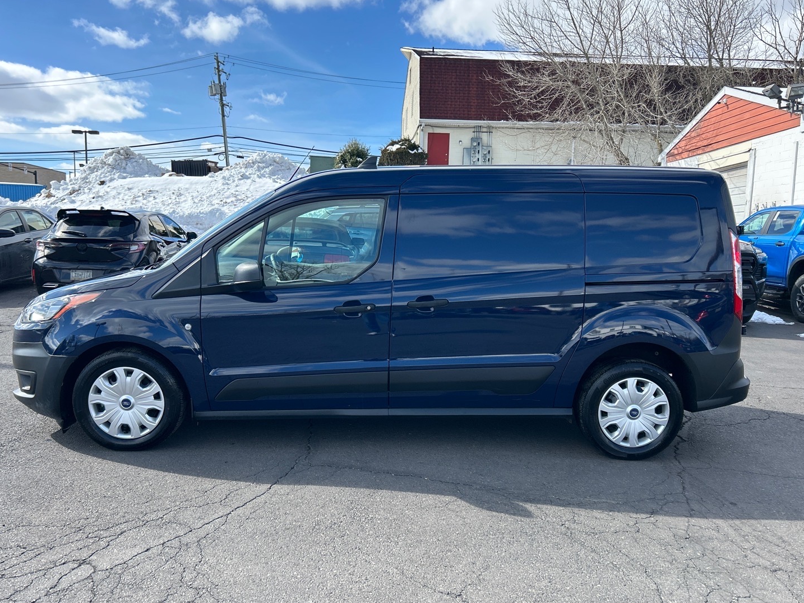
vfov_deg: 48.2
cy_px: 305
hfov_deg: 61.7
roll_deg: -1.3
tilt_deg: -4.5
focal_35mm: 29
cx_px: 402
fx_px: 674
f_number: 1.5
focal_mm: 5.7
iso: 50
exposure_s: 1/2513
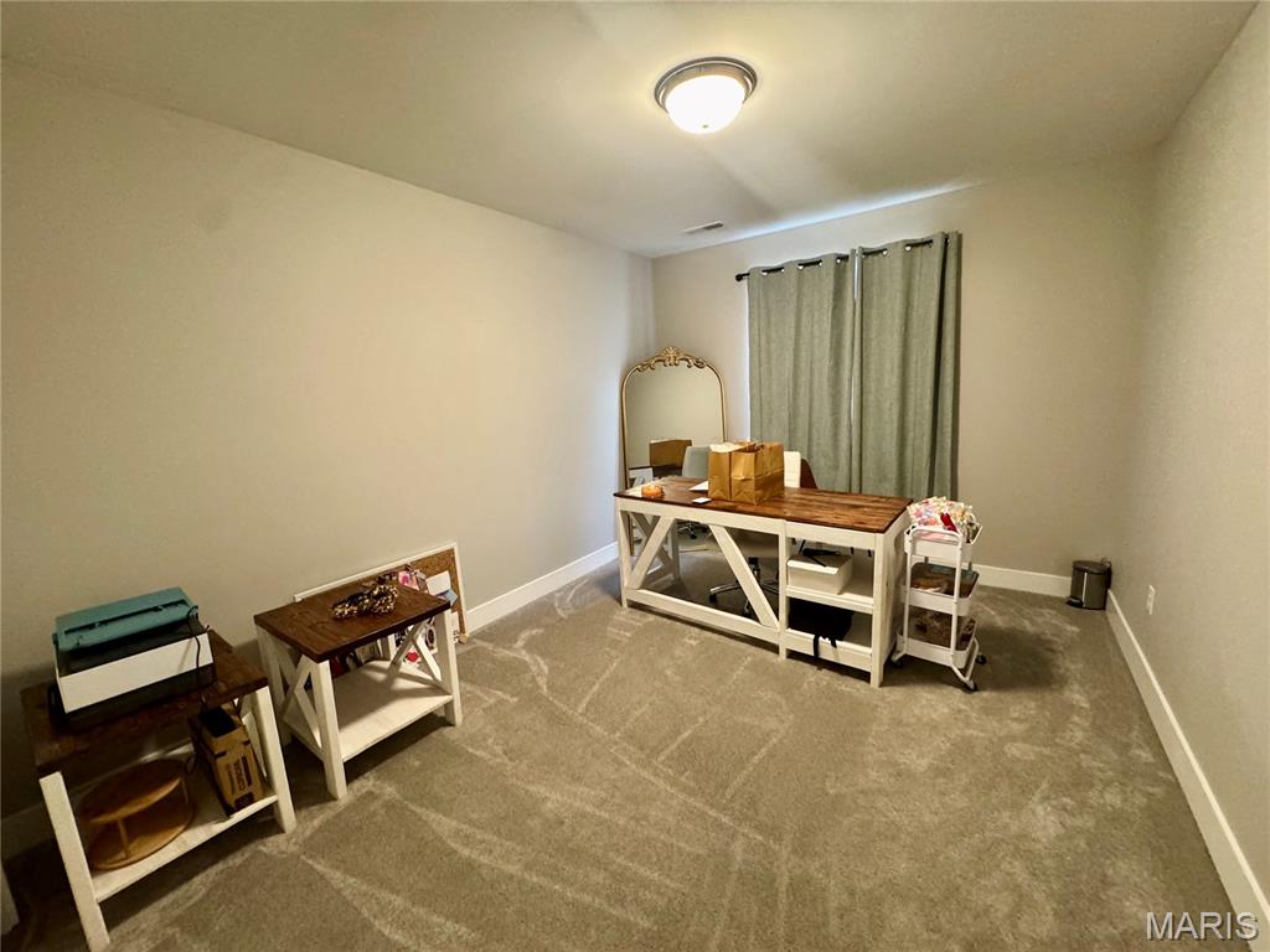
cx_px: 635
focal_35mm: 14
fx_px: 514
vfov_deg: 85.7
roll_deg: +2.7
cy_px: 476
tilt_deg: -9.7
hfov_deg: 102.1
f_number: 2.2
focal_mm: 2.22
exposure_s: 1/60
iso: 640
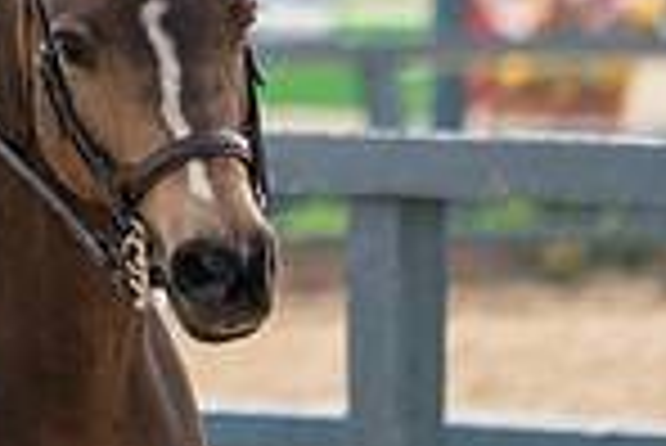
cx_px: -490
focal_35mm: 1314
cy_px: -412
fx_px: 24332
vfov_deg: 1.0
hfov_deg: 1.6
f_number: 5.6
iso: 160
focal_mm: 336
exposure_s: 1/400
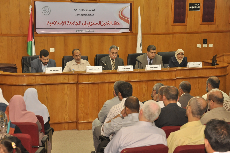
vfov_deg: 17.4
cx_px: 115
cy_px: 76
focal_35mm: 78
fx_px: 498
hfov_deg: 26.0
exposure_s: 1/60
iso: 1000
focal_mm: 52
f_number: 5
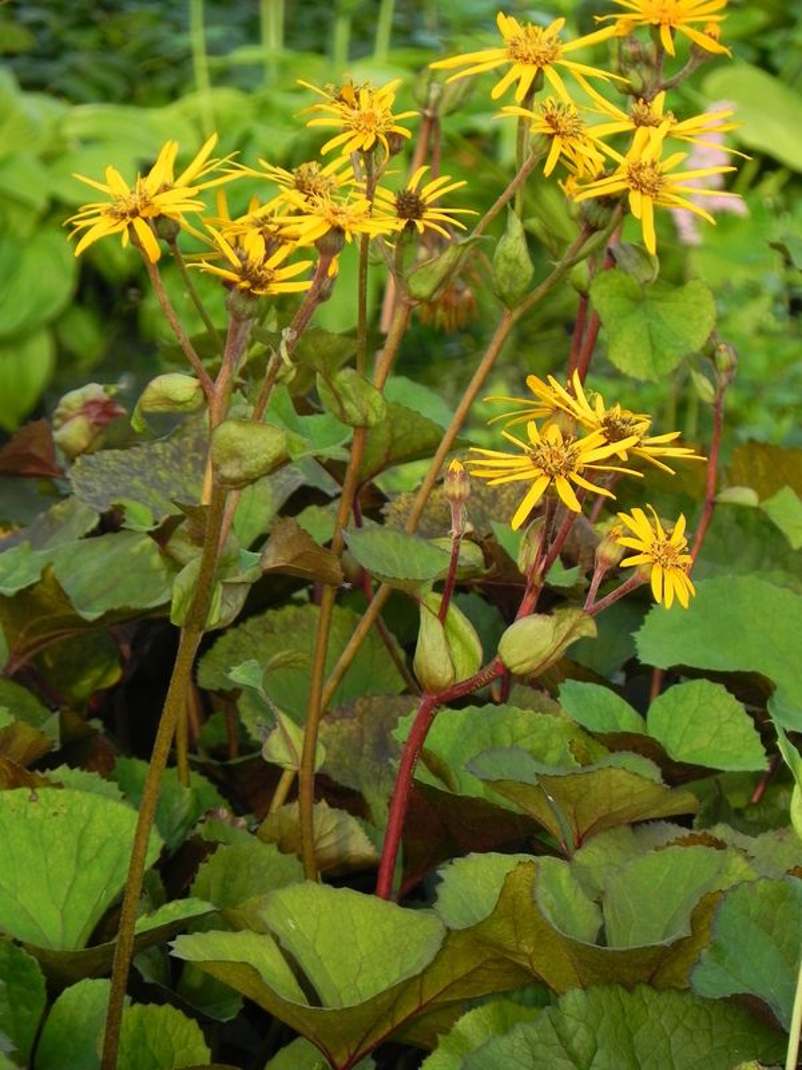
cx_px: 401
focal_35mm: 291
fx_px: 8989
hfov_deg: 5.1
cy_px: 535
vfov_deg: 6.8
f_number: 5
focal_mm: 51.8
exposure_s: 1/50
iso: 160
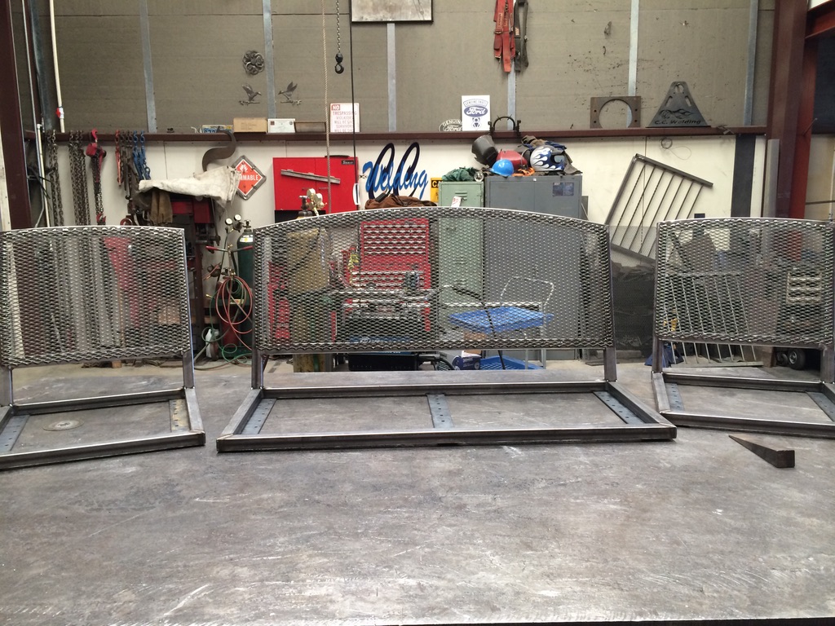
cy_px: 313
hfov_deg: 60.0
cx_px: 418
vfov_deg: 46.8
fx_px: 724
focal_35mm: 30
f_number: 2.2
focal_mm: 4.12
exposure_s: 1/30
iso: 50
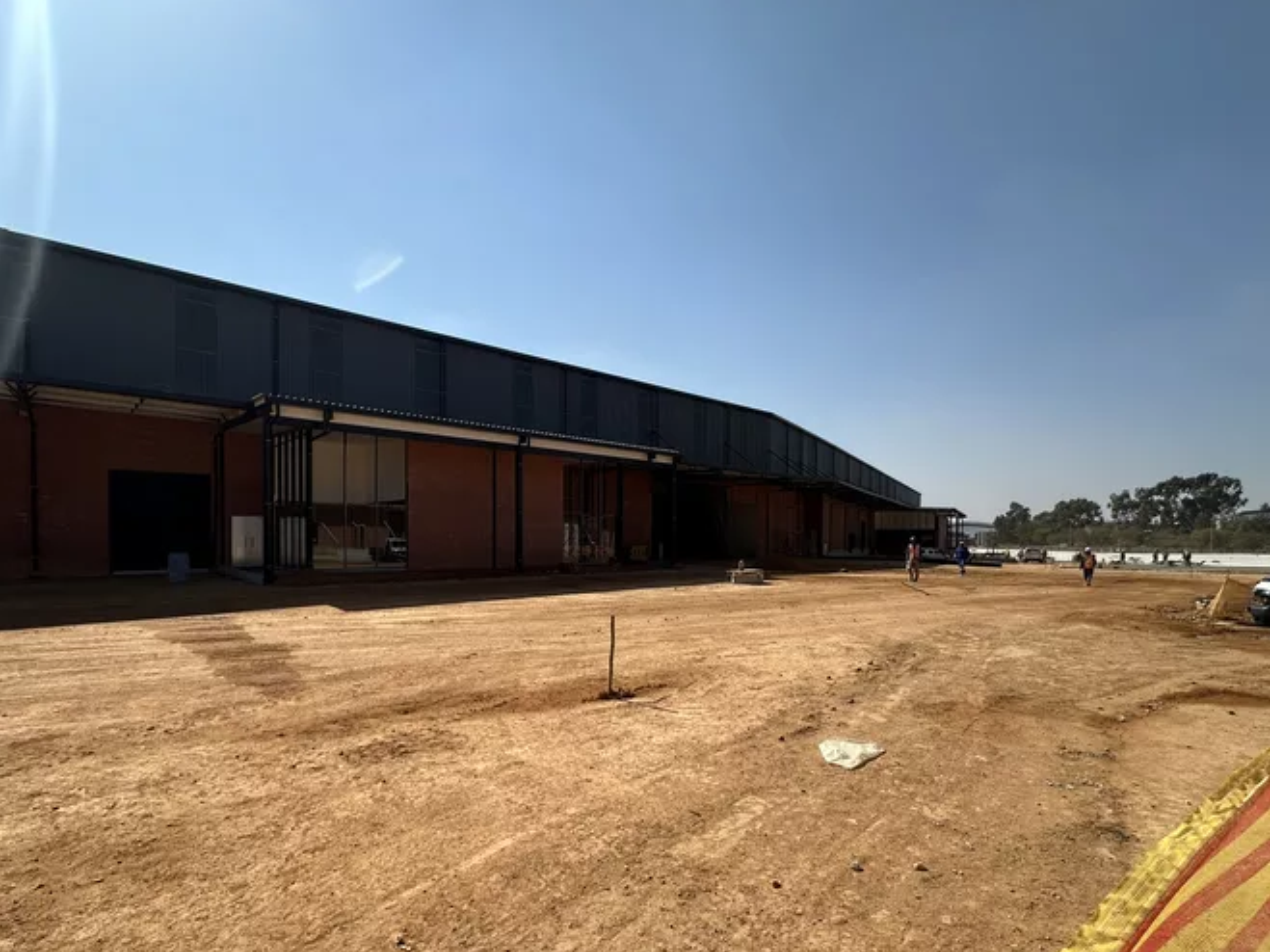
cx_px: 563
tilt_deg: -1.7
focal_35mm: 17
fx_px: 624
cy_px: 555
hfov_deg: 90.7
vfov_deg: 74.2
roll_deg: -1.7
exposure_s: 1/2398
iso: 40
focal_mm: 2.22
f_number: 2.2
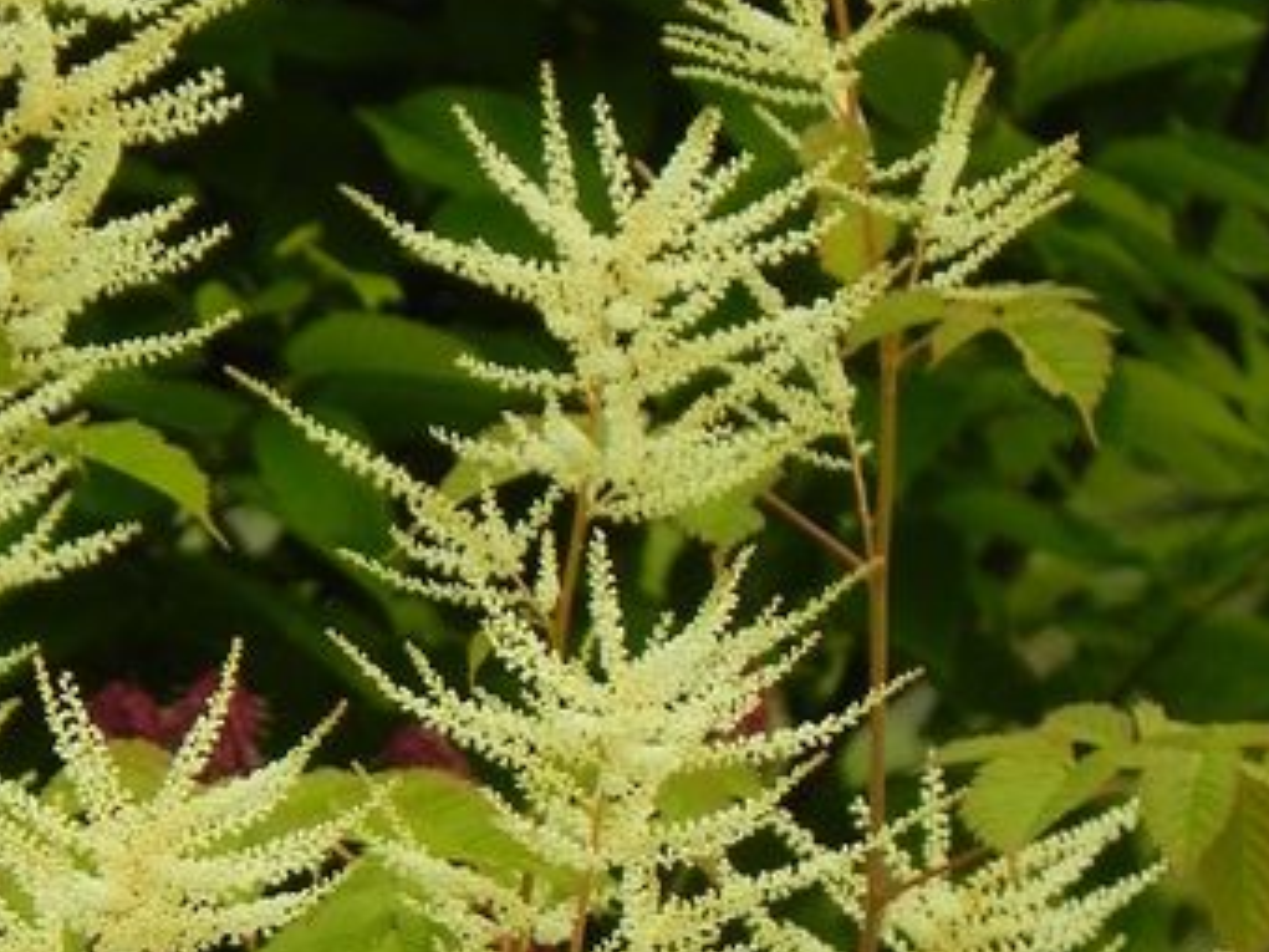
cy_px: 750
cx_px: 272
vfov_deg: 1.9
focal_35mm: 793
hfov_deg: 2.5
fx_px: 29071
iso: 160
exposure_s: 1/640
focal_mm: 59.9
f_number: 5
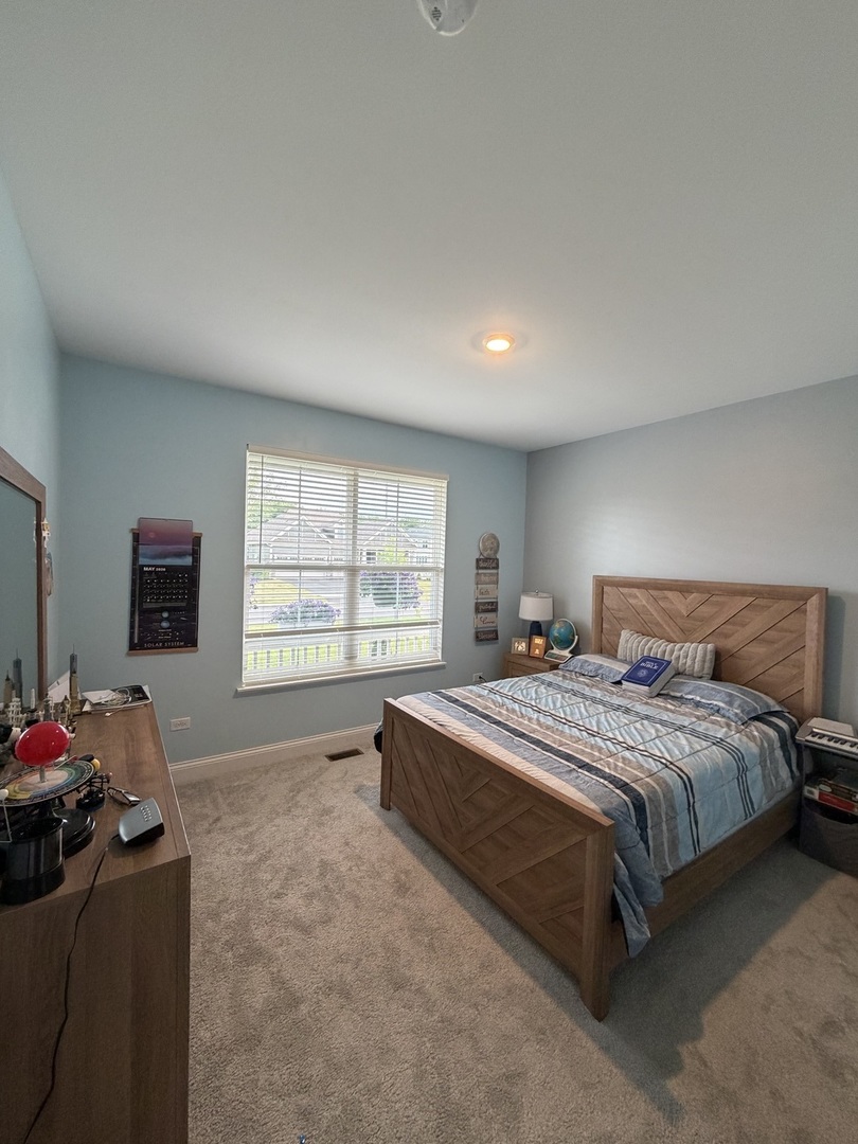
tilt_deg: -0.8
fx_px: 463
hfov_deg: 85.7
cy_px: 572
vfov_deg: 102.1
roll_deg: -1.2
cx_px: 429
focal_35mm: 14
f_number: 2.2
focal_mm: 2.22
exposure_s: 1/60
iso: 250
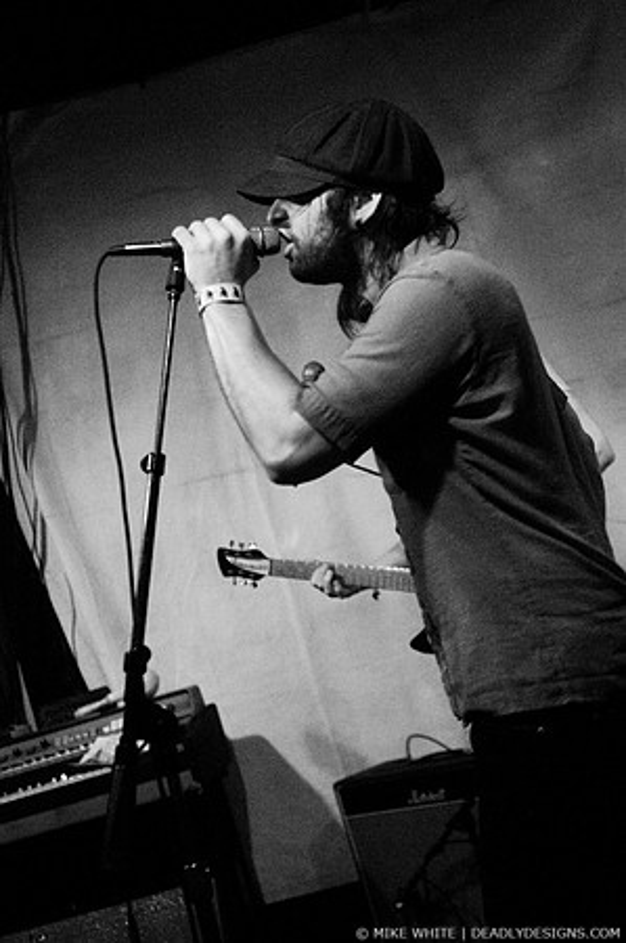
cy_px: 472
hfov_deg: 22.6
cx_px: 313
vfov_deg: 33.4
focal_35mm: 60
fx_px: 1569
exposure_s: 1/50
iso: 1250
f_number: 2.8
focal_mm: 40
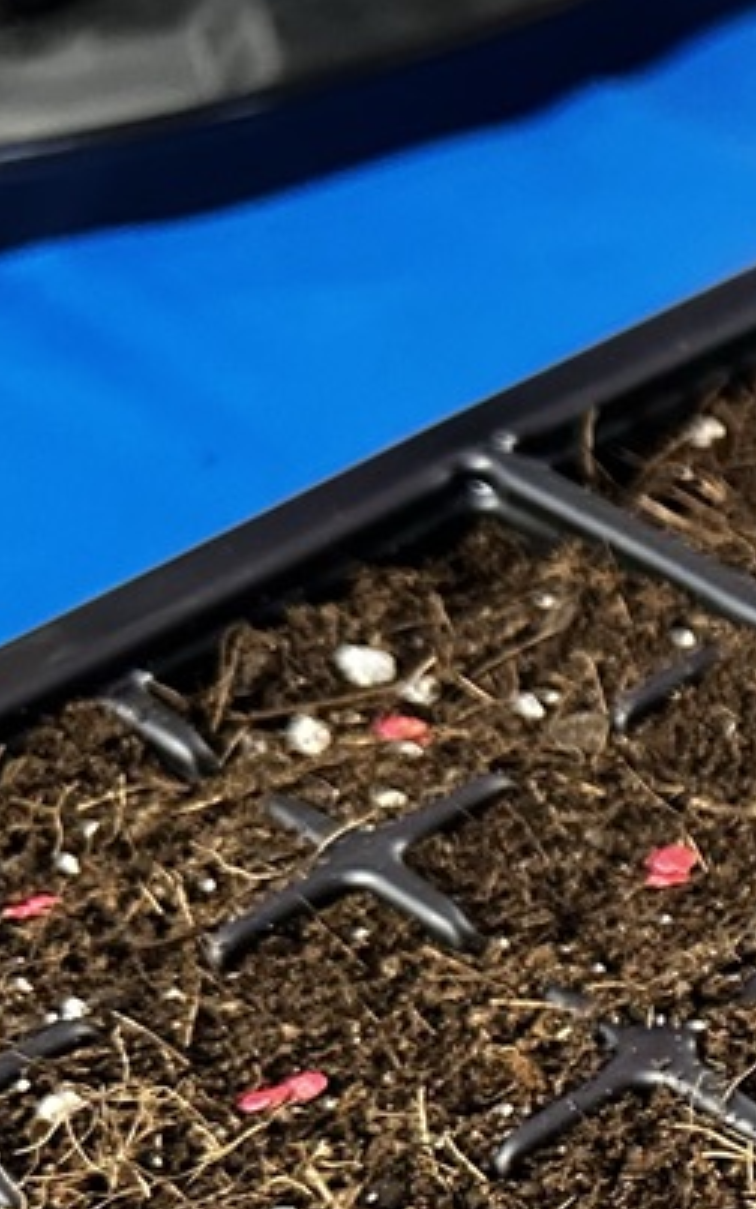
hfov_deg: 10.7
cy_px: 1155
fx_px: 3328
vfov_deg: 20.1
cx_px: 1941
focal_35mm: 101
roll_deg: +1.6
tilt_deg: -43.9
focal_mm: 6.86
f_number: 1.78
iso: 640
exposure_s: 1/60
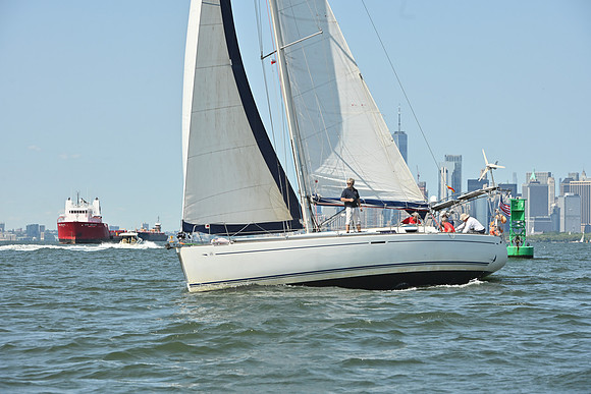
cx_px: 296
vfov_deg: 11.2
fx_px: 2003
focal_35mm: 122
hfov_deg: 16.8
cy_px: 197
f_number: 8
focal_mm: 122
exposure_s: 1/1250
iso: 320
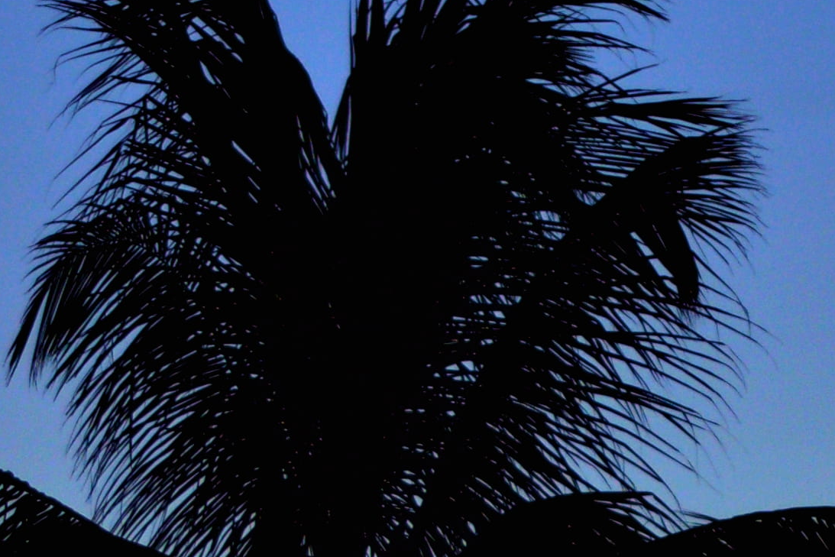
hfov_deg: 2.9
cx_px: 475
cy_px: 857
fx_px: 16231
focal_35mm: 700
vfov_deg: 2.0
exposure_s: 1/2000
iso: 100
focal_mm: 85
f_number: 1.8
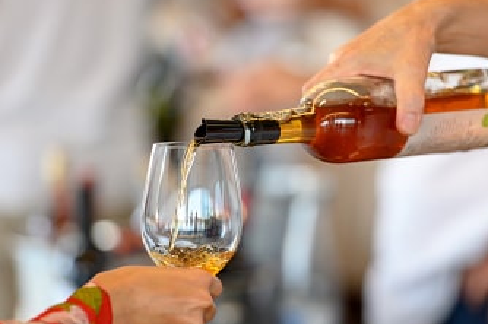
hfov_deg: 6.8
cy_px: 193
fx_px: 4130
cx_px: 267
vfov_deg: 4.5
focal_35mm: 305
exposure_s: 1/500
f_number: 2.8
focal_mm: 200
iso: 1100
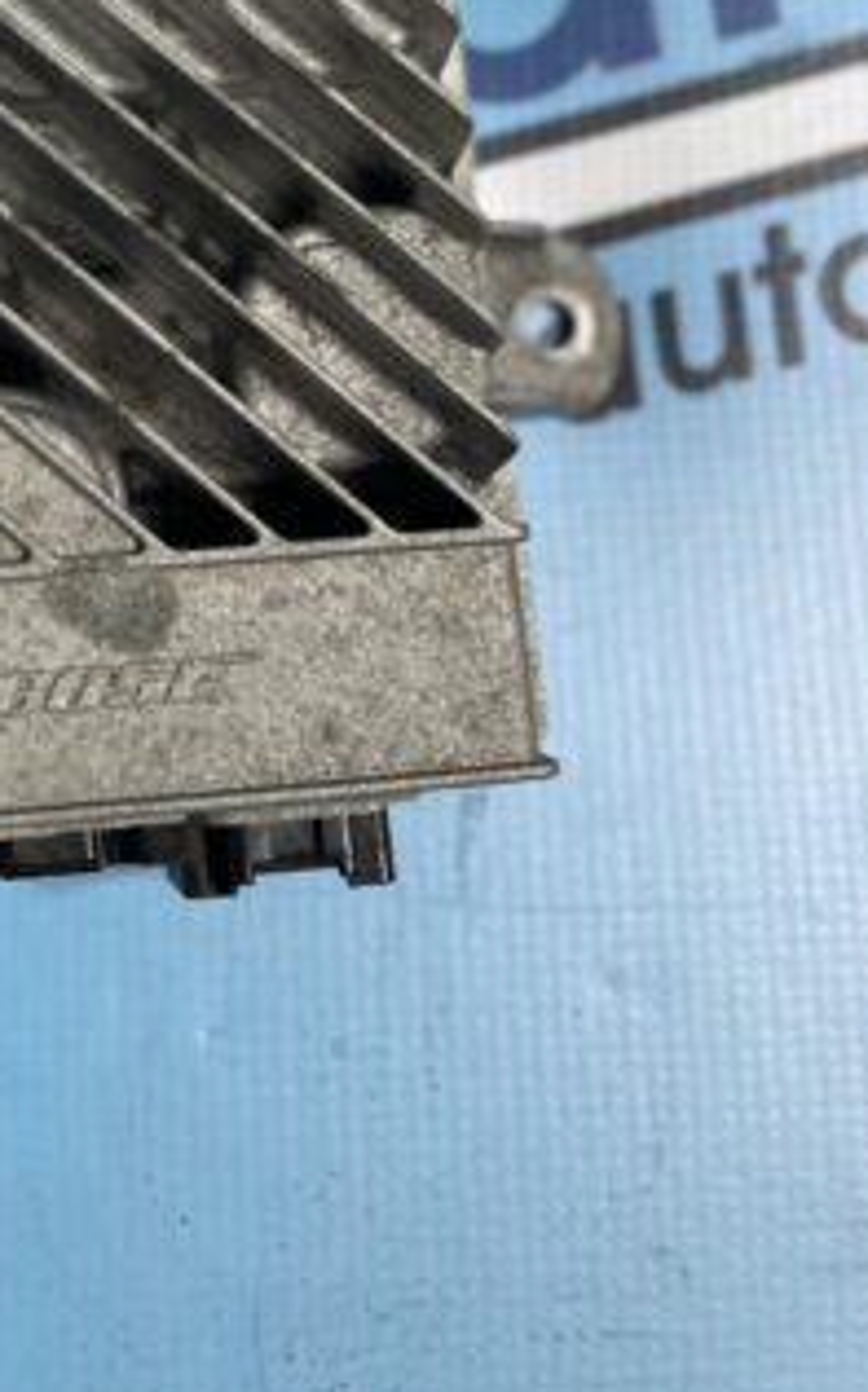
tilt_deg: -78.6
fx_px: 1896
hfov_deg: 24.5
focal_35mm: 50
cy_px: 249
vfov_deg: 38.6
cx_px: -22
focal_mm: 5.1
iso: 125
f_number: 1.6
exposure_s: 1/66
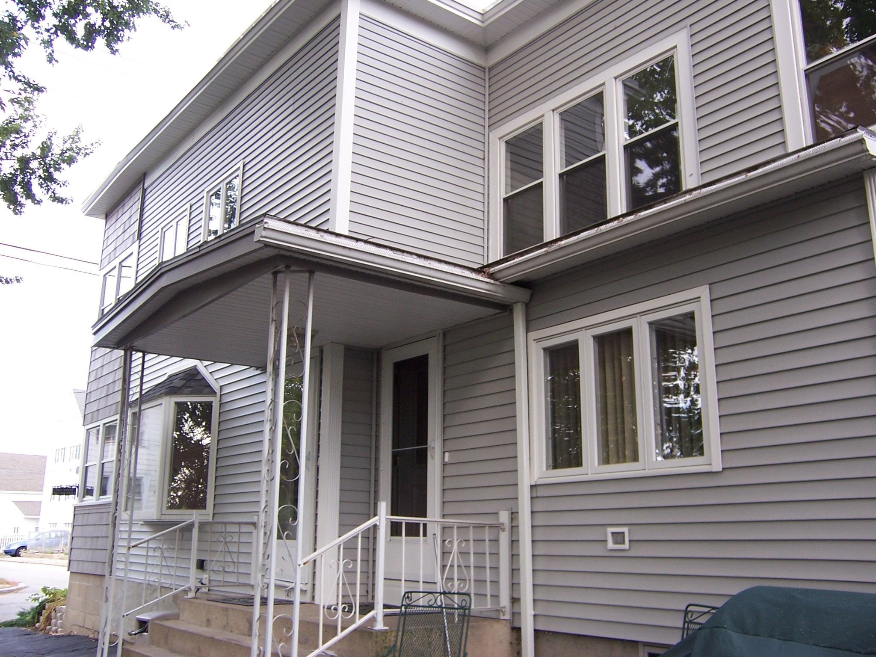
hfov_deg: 55.4
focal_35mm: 33
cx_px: 438
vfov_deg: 42.9
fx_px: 835
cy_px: 328
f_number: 3.4
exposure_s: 1/60
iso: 80
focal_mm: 5.5
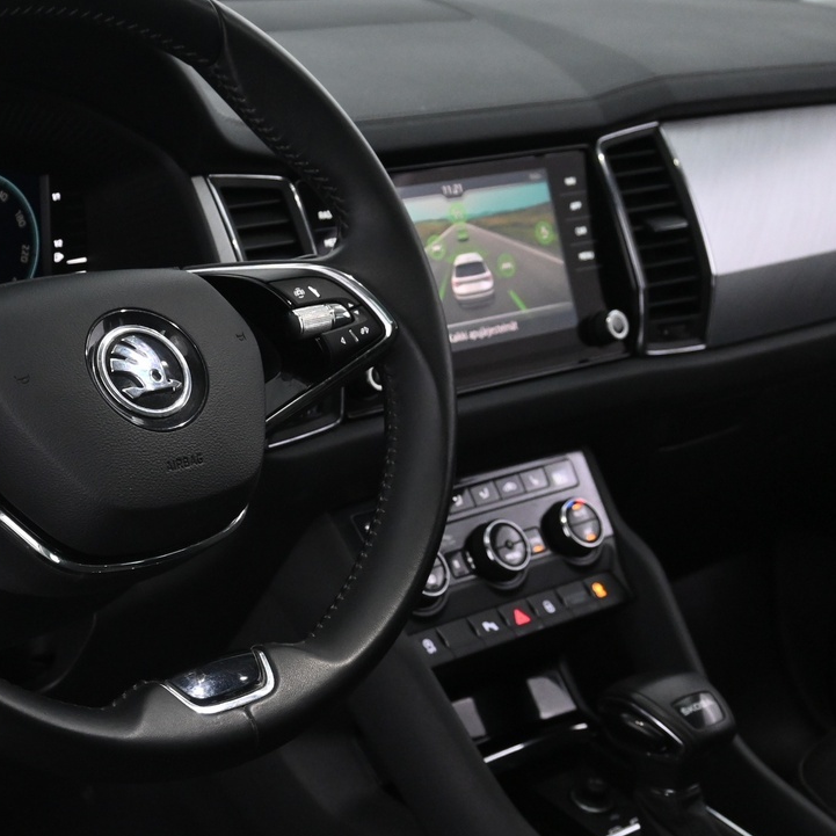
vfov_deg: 26.6
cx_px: 147
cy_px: 543
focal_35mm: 64
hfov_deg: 26.1
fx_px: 1760
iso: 1800
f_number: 4
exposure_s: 1/40
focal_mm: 22.5
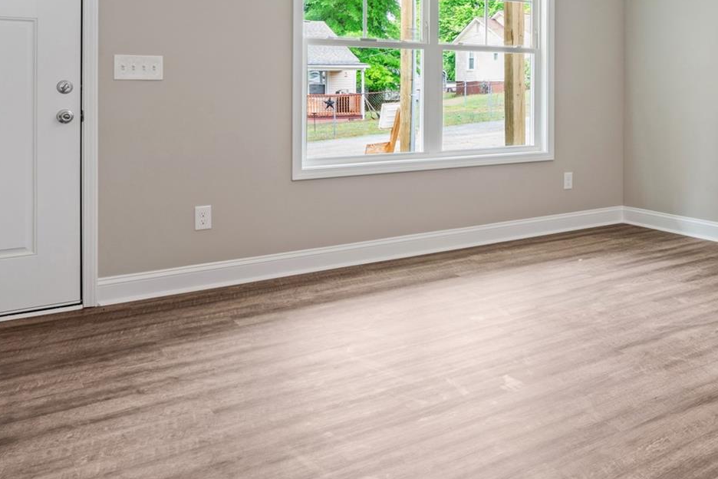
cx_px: 584
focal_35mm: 36
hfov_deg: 49.4
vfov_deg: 35.1
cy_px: 77
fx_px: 724
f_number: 13
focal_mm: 16.6
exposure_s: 1.3
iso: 100
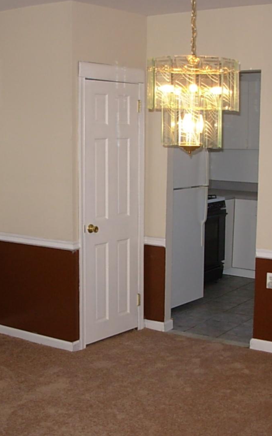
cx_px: 122
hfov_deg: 24.0
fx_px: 641
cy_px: 217
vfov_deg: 37.5
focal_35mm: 54
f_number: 2.9
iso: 82
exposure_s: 1/52.3
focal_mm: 6.3
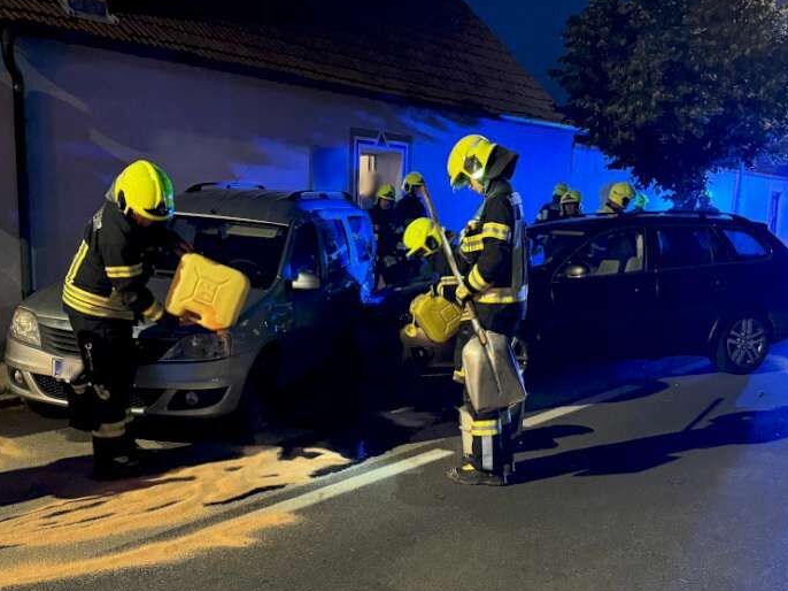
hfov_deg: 44.8
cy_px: 396
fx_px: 956
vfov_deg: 34.0
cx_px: 360
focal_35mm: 42
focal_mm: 6.76
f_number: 1.78
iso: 1000
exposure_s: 1/25
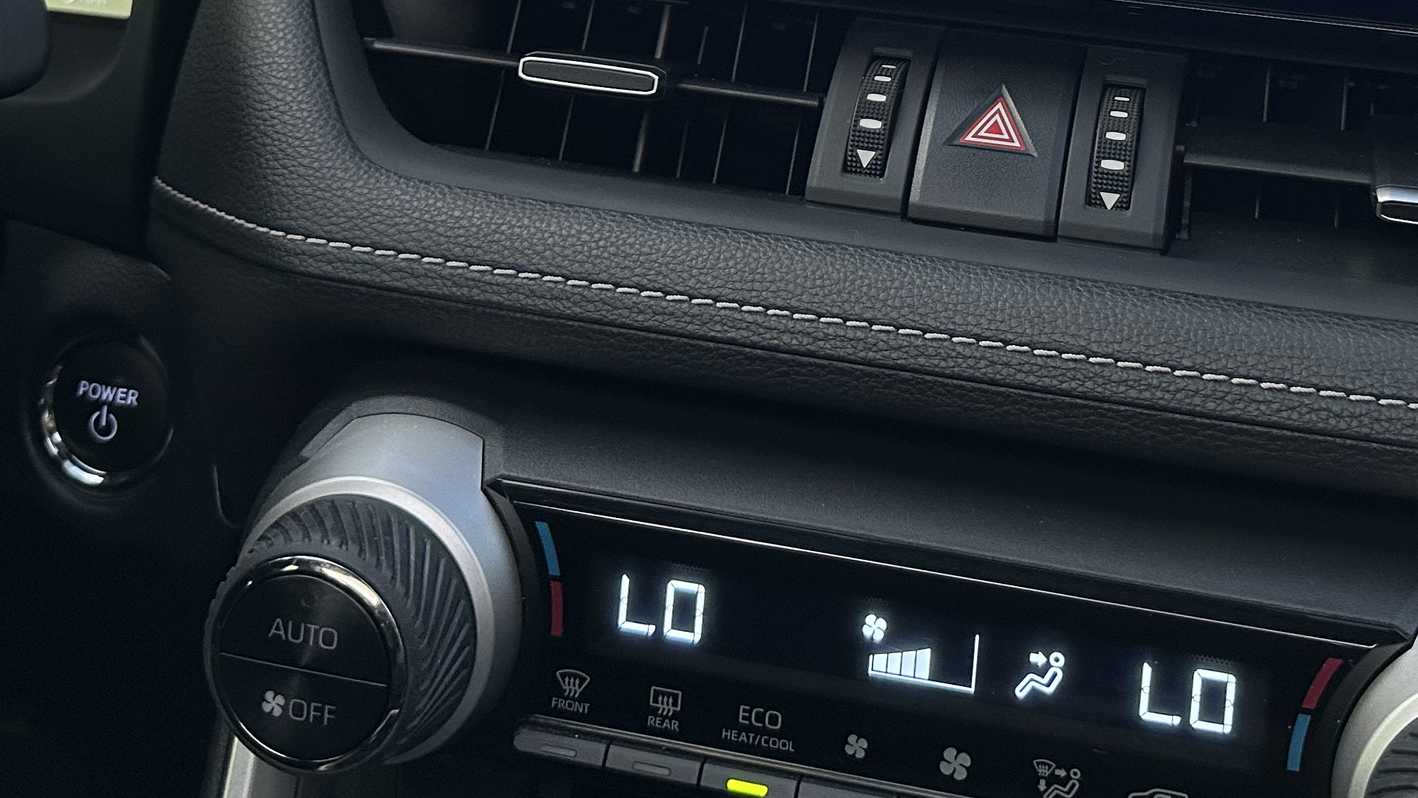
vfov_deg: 21.7
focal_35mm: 51
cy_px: -180
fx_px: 1918
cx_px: 891
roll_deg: -4.5
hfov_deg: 40.3
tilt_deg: -12.0
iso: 200
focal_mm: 6.86
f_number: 1.78
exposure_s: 1/109
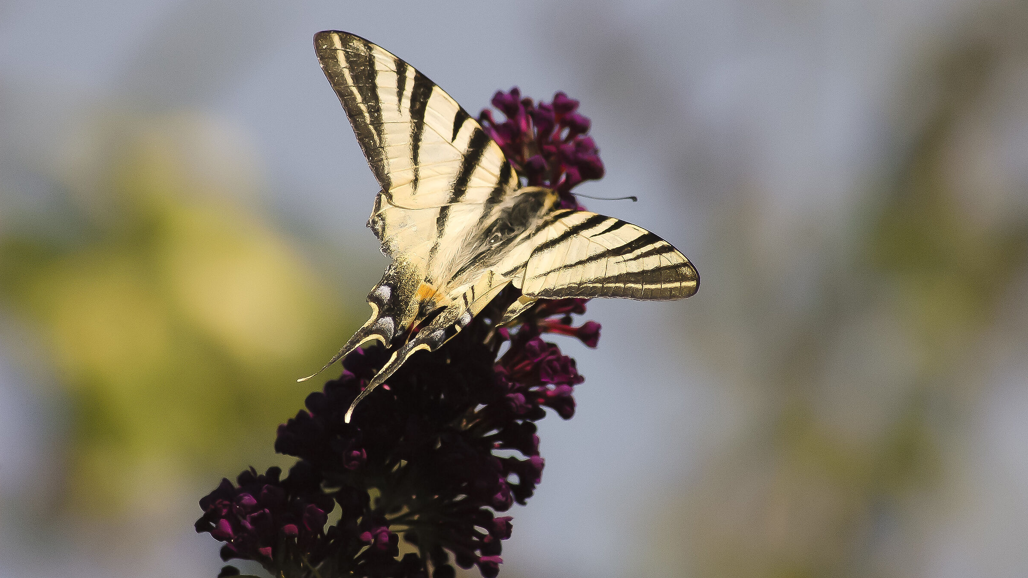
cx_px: 513
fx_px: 12866
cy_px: 242
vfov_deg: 2.6
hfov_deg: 4.6
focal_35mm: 472
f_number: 8
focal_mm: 300
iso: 800
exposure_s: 1/2000
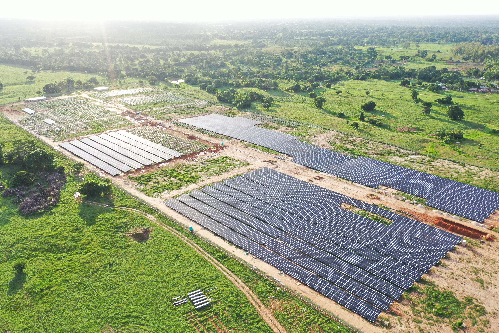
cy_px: 166
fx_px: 388
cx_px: 250
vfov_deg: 46.4
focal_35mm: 28
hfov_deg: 65.5
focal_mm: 10.26
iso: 100
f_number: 5
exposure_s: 1/200
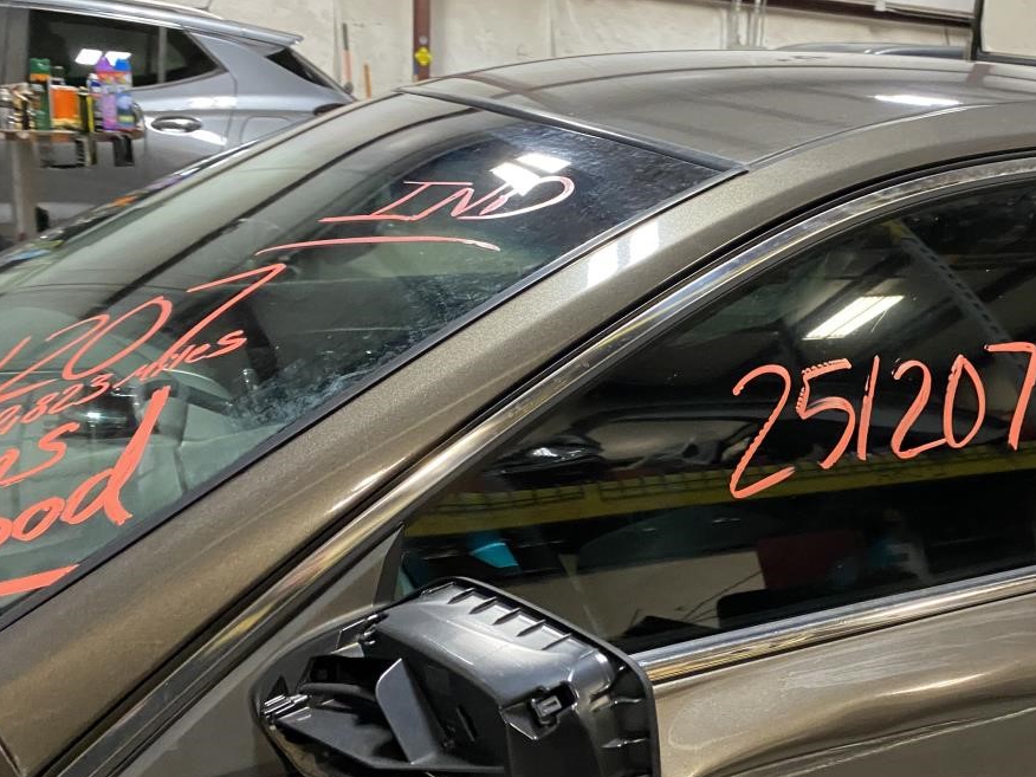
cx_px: 750
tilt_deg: -12.5
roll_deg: -2.9
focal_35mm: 38
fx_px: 1137
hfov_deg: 47.5
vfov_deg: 37.7
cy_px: 396
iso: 400
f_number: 1.8
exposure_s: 1/60
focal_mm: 4.25
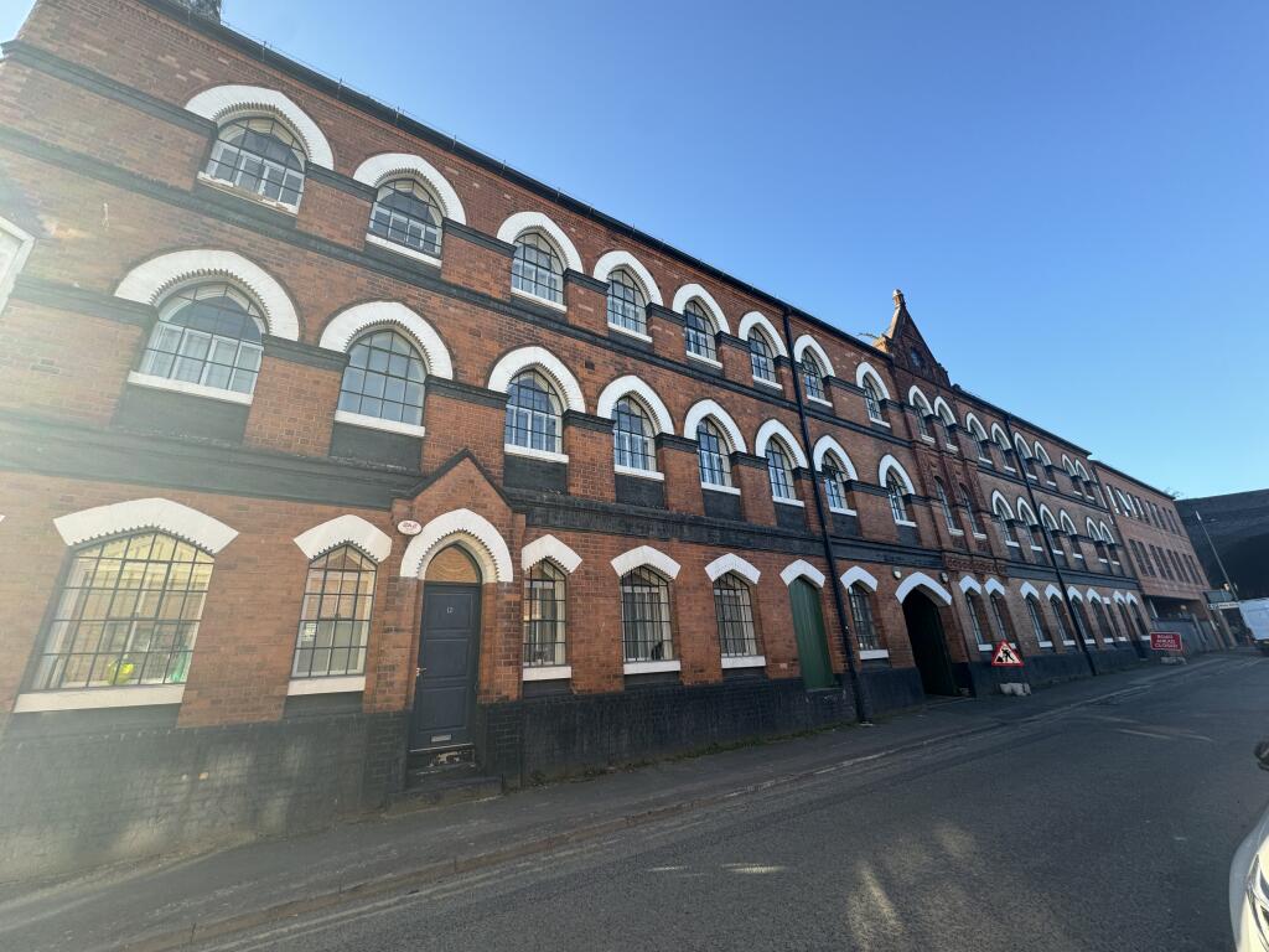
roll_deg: +2.5
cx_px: 634
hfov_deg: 102.1
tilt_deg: +21.1
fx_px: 513
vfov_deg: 85.7
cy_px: 476
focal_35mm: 14
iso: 40
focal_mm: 2.22
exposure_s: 1/316
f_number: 2.2
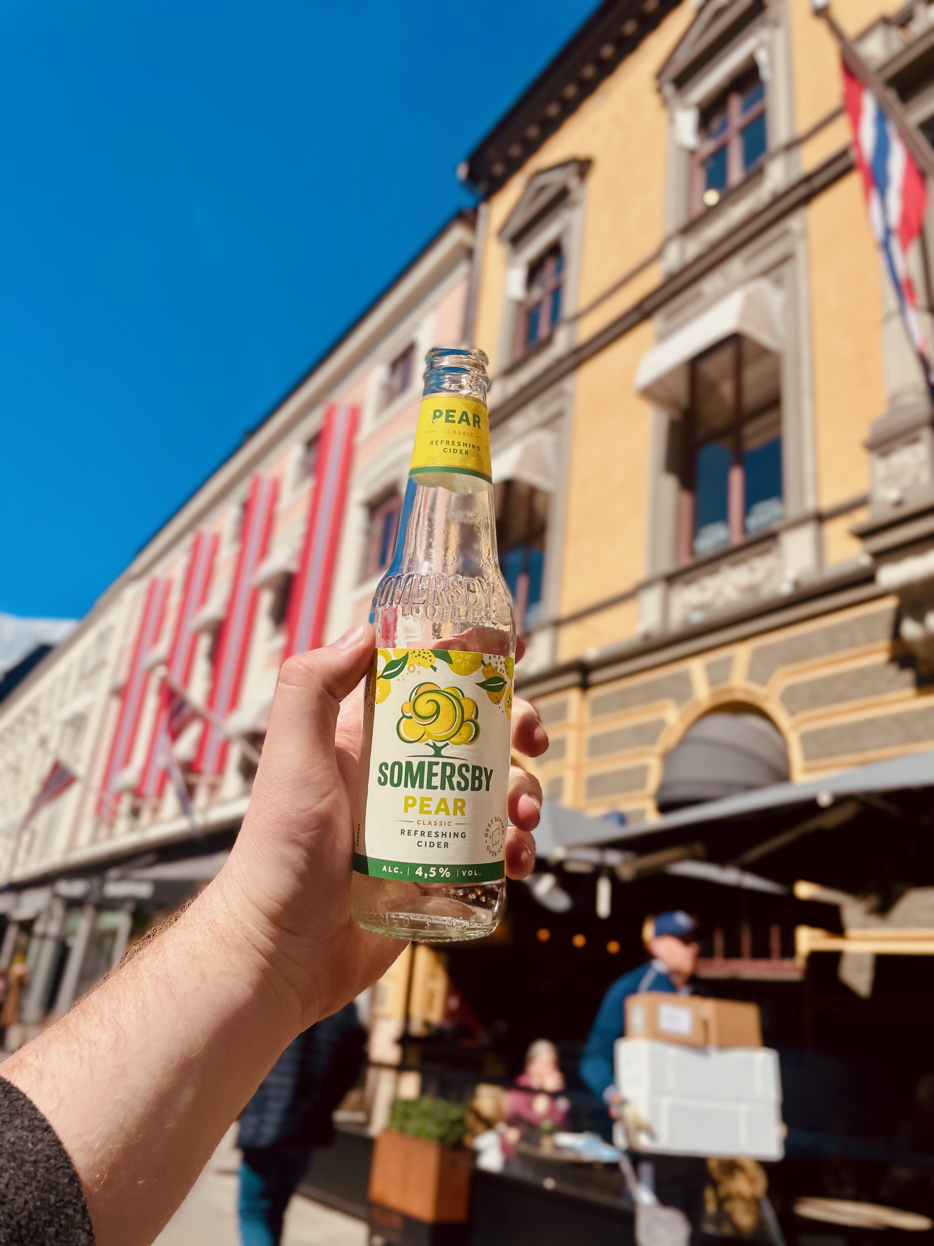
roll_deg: -5.5
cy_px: 623
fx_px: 935
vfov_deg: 67.3
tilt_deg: +22.1
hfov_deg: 53.1
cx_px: 467
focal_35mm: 26
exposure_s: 1/5814
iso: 50
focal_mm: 4.2
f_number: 1.6
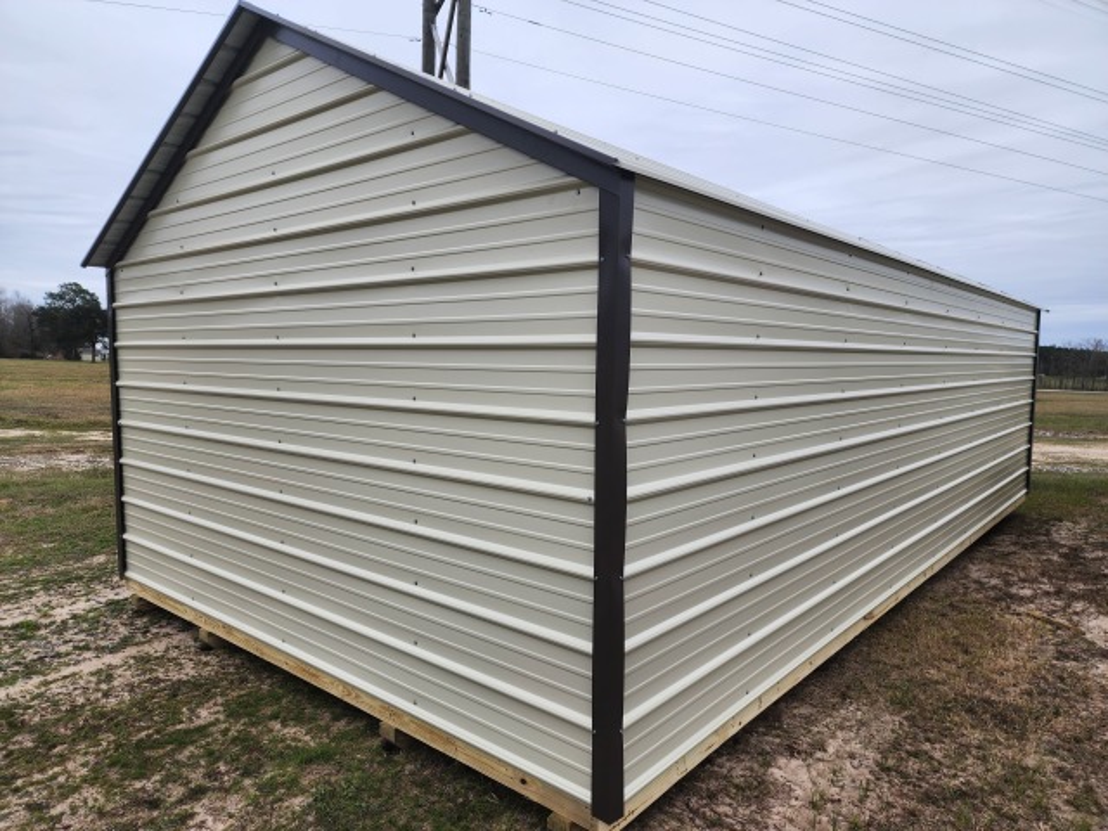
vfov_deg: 58.9
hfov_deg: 73.9
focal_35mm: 23
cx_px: 554
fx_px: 736
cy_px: 416
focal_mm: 6.4
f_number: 1.8
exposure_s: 1/598
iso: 12
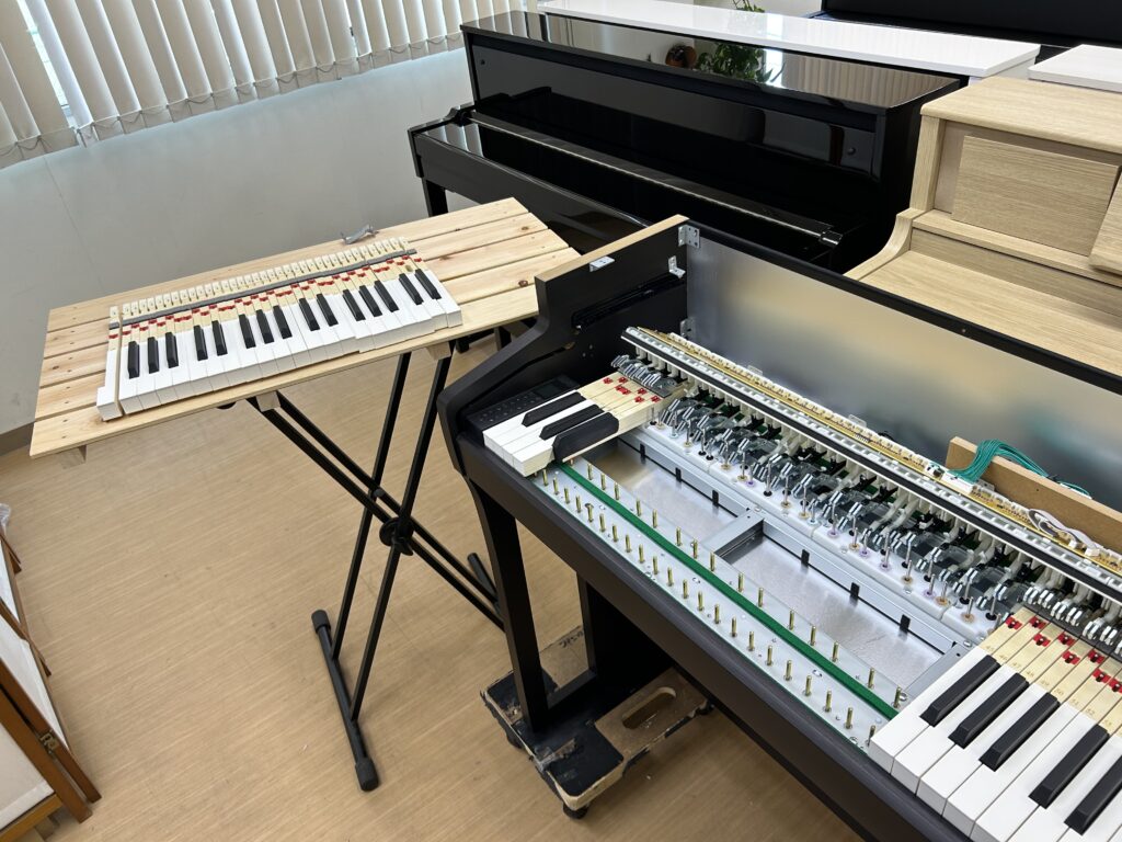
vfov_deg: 53.1
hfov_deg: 67.3
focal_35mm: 26
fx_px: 843
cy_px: 421
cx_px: 561
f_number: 1.5
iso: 64
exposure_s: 1/100
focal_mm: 5.7
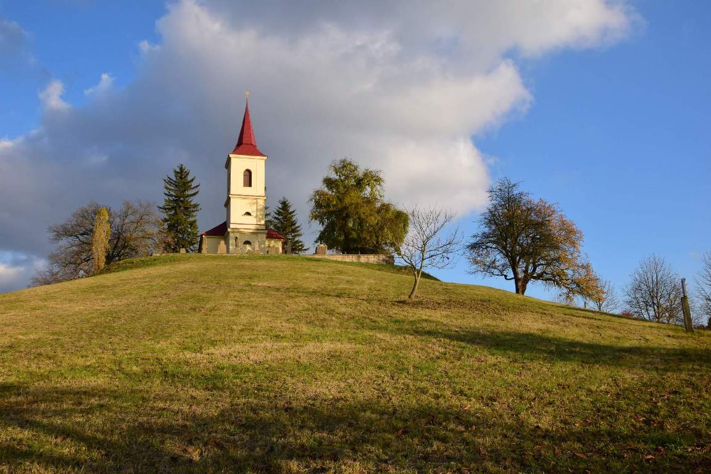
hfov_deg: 59.5
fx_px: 622
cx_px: 356
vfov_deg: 41.7
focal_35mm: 32
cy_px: 237
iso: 400
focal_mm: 21
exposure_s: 1/250
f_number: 16
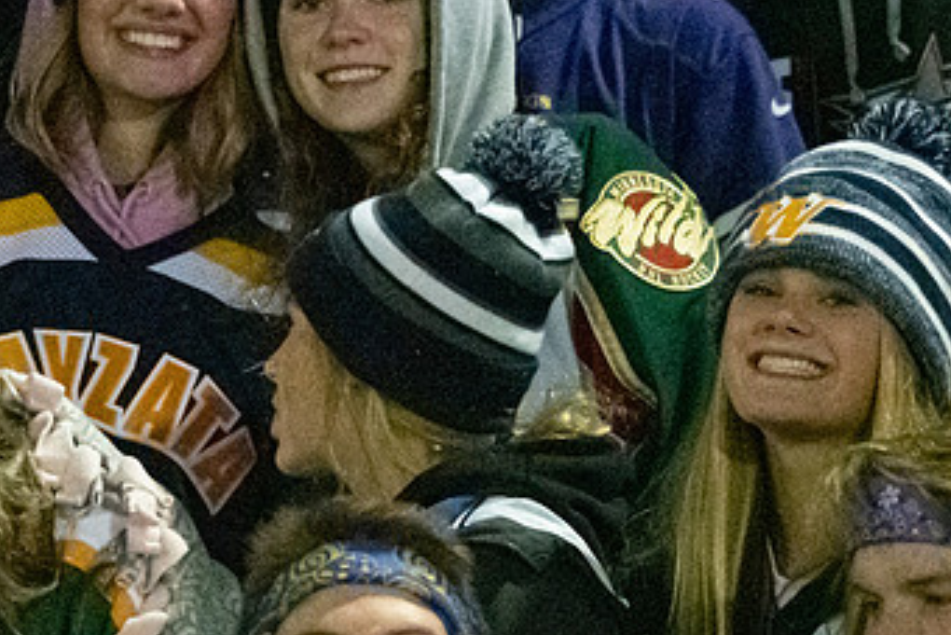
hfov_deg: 3.4
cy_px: 136
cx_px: 359
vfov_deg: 2.3
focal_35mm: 599
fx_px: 15830
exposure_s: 1/800
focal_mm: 220
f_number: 5.3
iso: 51200
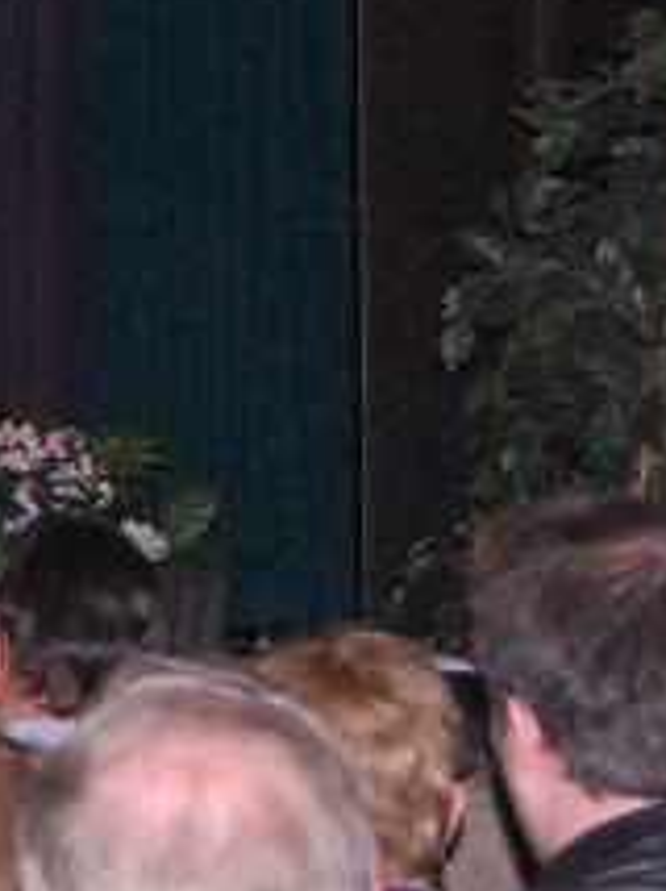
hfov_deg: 3.8
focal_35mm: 379
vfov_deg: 5.2
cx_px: -1157
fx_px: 9750
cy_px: -210
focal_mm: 55
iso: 1600
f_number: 5.6
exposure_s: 1/60
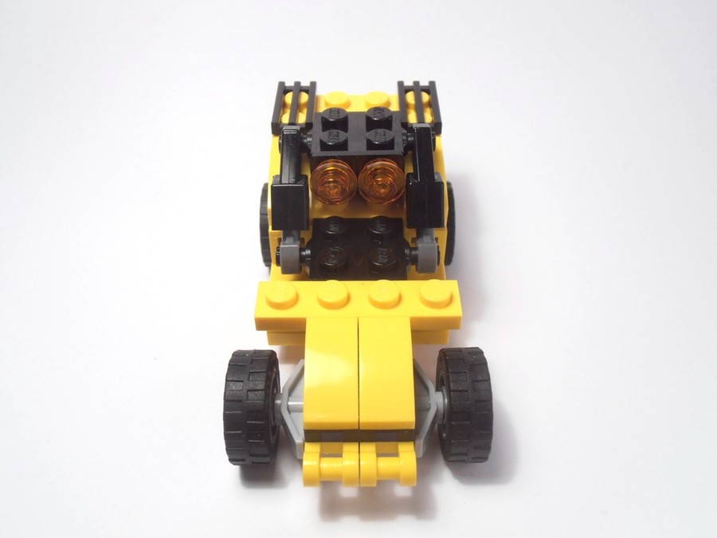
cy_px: 269
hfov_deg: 50.1
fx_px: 766
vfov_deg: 38.7
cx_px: 358
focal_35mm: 37
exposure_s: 1/60
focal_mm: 6.61
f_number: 3.9
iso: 80
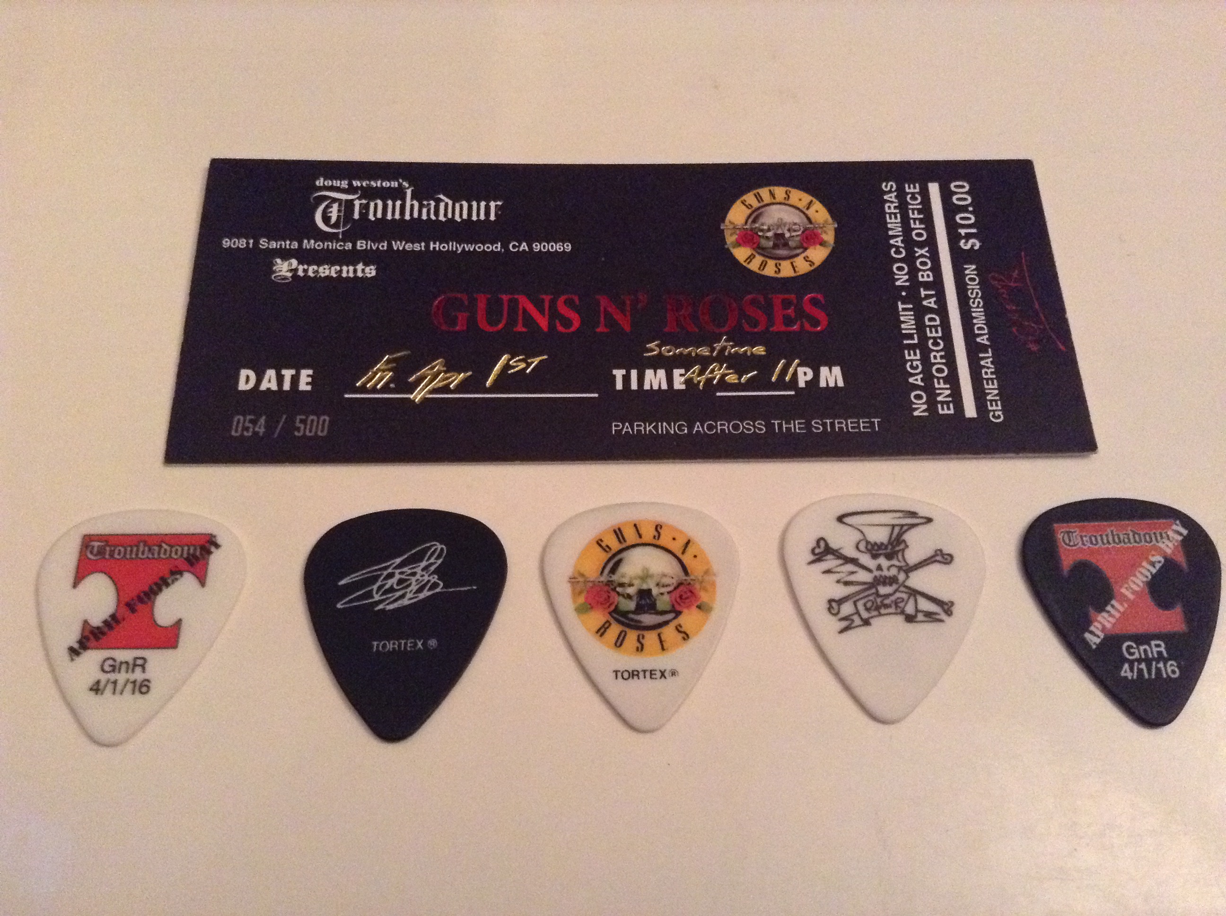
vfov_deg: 42.8
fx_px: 1167
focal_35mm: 33
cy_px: 458
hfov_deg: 55.4
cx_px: 613
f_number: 2.4
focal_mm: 3.3
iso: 640
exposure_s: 1/15
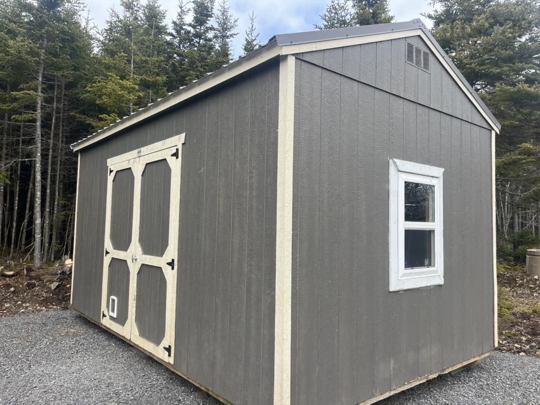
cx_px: 270
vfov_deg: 53.1
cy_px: 202
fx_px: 406
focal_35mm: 26
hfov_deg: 67.3
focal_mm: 5.1
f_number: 1.6
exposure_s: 1/1163
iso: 50
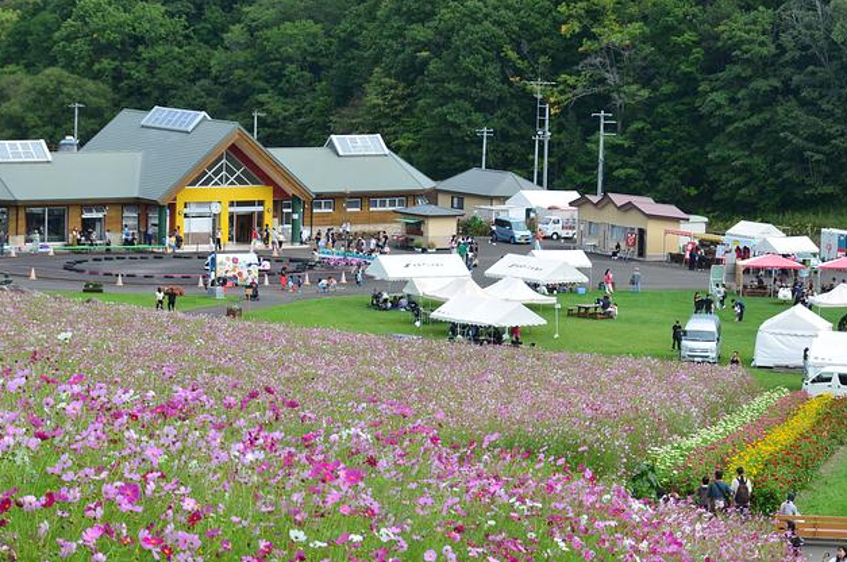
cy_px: 335
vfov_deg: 8.9
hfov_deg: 13.4
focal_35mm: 153
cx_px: 401
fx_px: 3594
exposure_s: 1/125
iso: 180
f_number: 11
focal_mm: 80
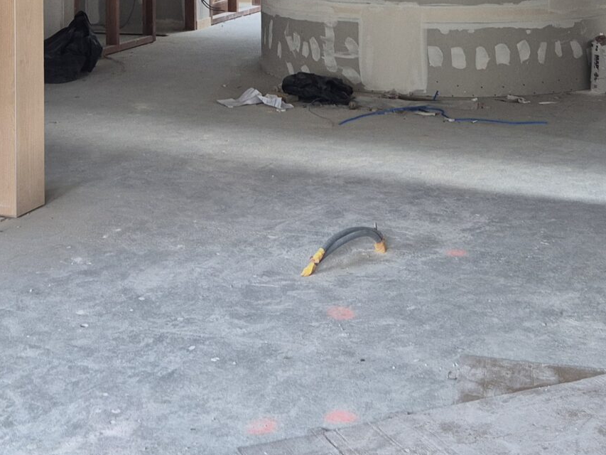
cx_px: 213
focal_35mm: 69
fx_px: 1208
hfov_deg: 28.0
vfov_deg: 19.8
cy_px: -110
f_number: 1.8
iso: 125
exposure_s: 1/100
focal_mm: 5.4
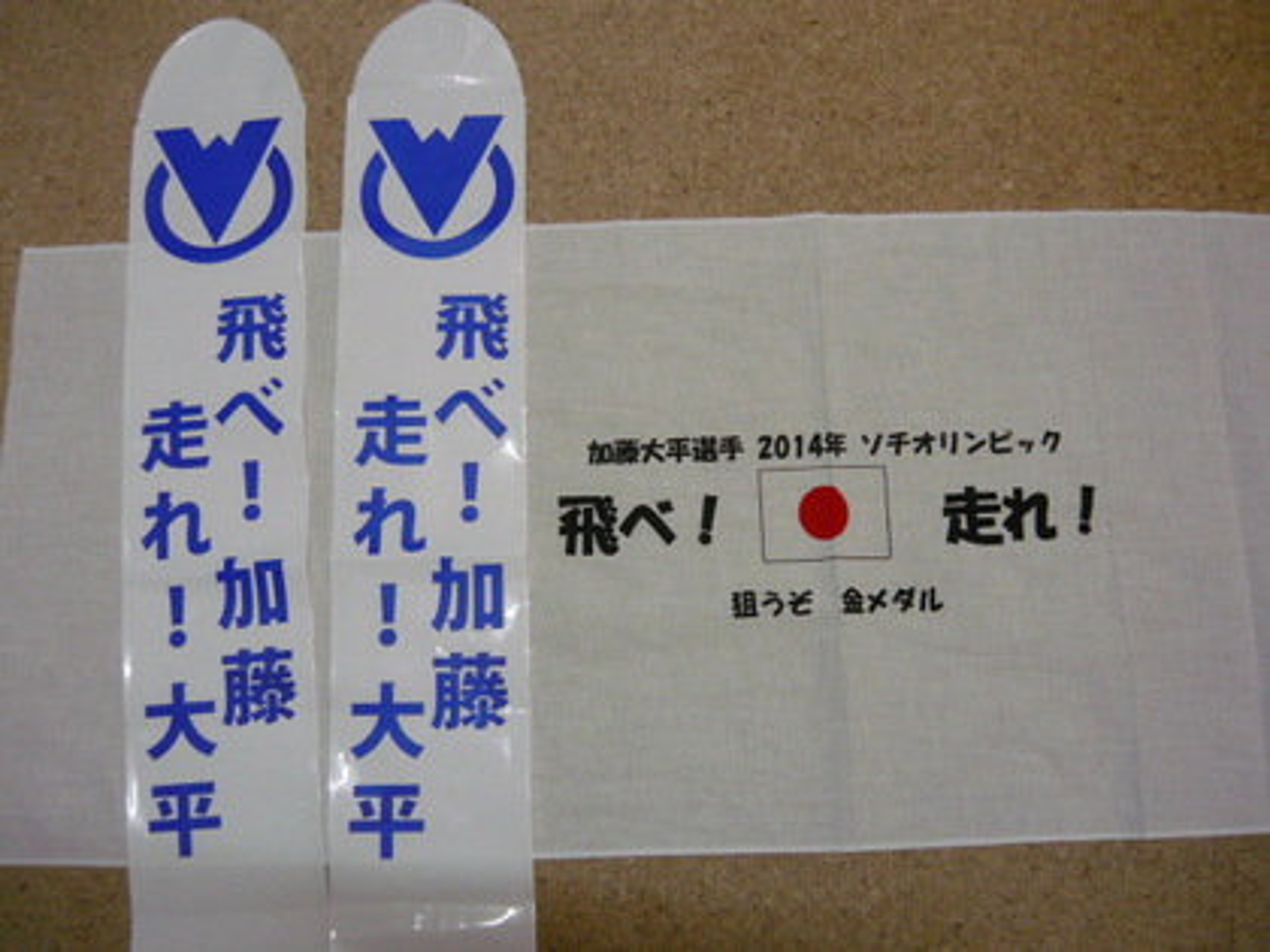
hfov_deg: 55.4
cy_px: 476
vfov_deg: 42.9
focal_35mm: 33
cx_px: 635
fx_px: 1211
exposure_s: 1/30
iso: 400
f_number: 2.8
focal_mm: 5.5
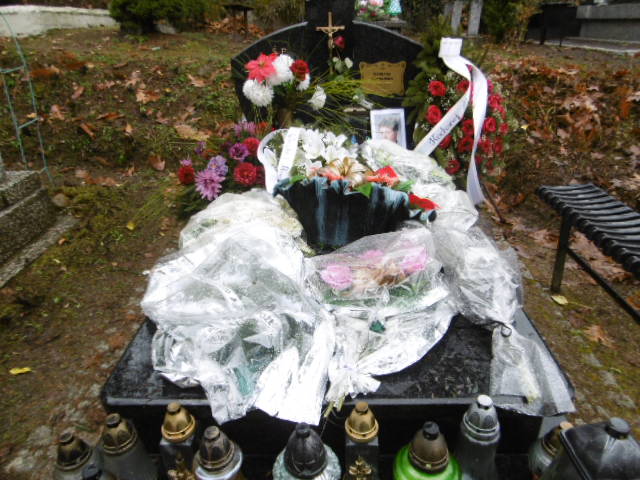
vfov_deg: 56.8
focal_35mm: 24
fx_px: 444
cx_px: 320
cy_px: 240
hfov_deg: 71.6
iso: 160
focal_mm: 4.3
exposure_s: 1/60
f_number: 3.1
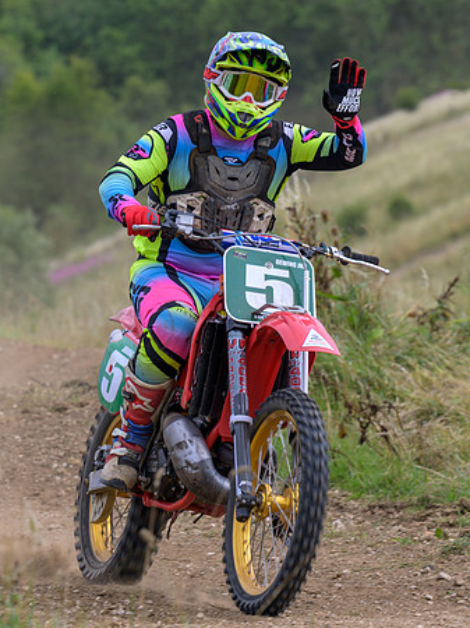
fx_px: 5523
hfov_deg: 4.9
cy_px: 303
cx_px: 265
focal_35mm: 305
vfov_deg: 6.5
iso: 64
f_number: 4.5
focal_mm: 130
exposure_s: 1/400
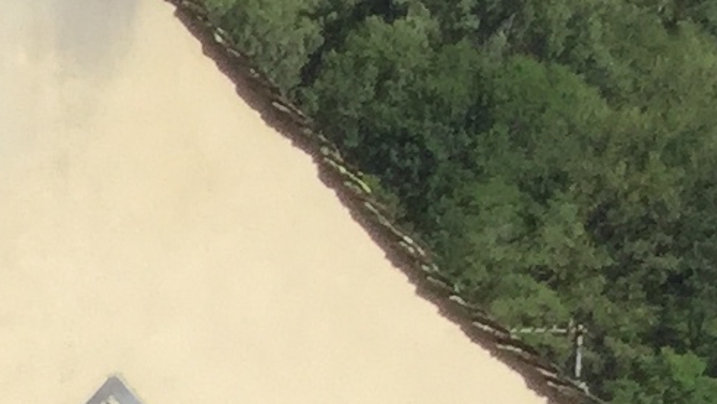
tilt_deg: -8.4
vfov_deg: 4.9
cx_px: -1121
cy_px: 1617
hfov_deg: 8.6
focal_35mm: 225
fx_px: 4279
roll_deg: -3.4
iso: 25
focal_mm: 3.3
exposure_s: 1/1235
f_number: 2.4
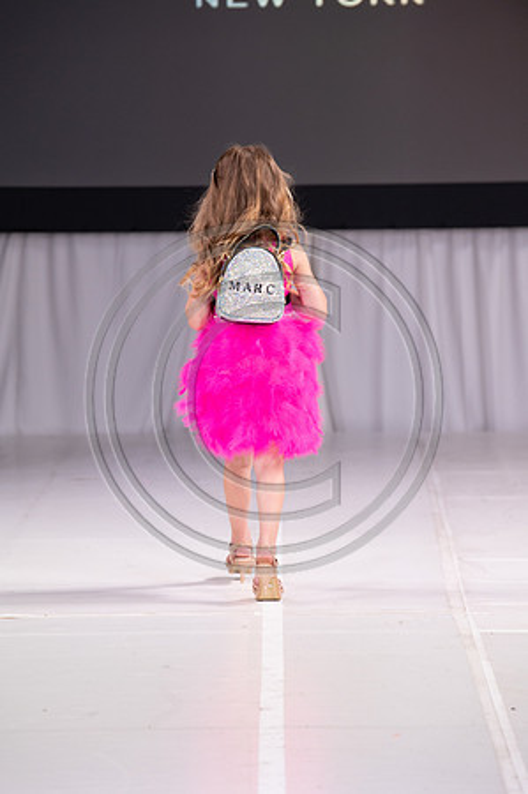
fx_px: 4410
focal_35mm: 200
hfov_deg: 6.9
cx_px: 264
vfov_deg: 10.3
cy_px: 397
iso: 2000
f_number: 5.6
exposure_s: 1/400
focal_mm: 200
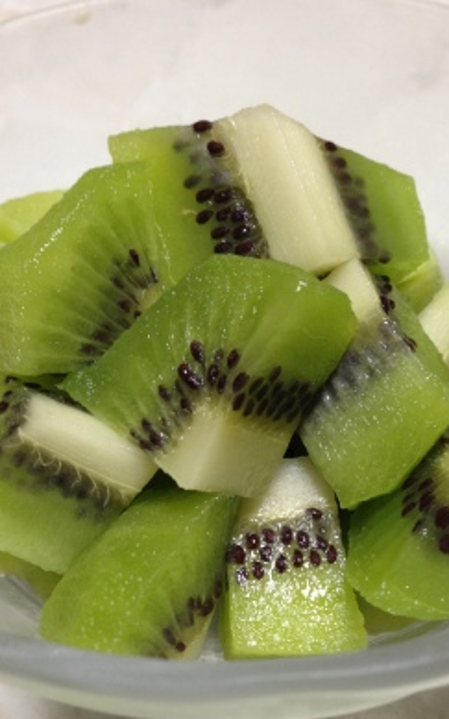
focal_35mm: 45
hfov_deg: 28.5
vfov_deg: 44.3
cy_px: 388
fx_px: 881
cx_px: 273
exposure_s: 1/20
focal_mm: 4.13
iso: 100
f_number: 2.4
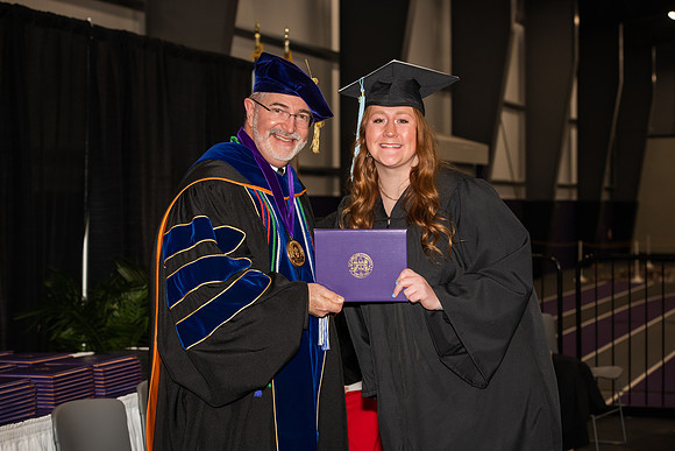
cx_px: 338
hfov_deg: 25.4
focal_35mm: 80
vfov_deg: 17.1
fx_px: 1500
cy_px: 226
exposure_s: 1/200
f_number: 5.6
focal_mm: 80
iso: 1000
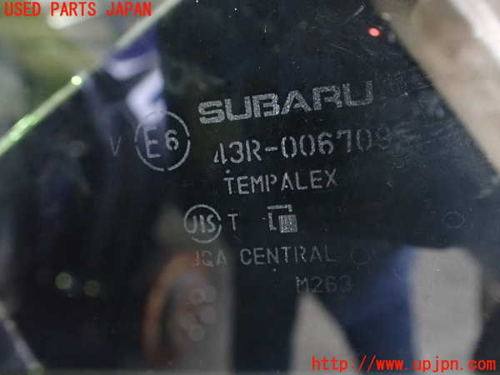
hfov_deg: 60.0
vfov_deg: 46.8
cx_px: 250
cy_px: 188
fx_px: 433
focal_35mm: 30
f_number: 2.3
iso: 1250
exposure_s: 1/30
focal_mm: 5.4
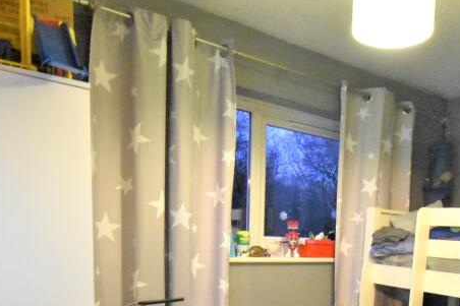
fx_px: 434
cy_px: 312
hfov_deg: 54.0
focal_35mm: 34
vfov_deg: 35.0
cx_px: 328
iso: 8000
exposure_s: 1/15
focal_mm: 10
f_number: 9
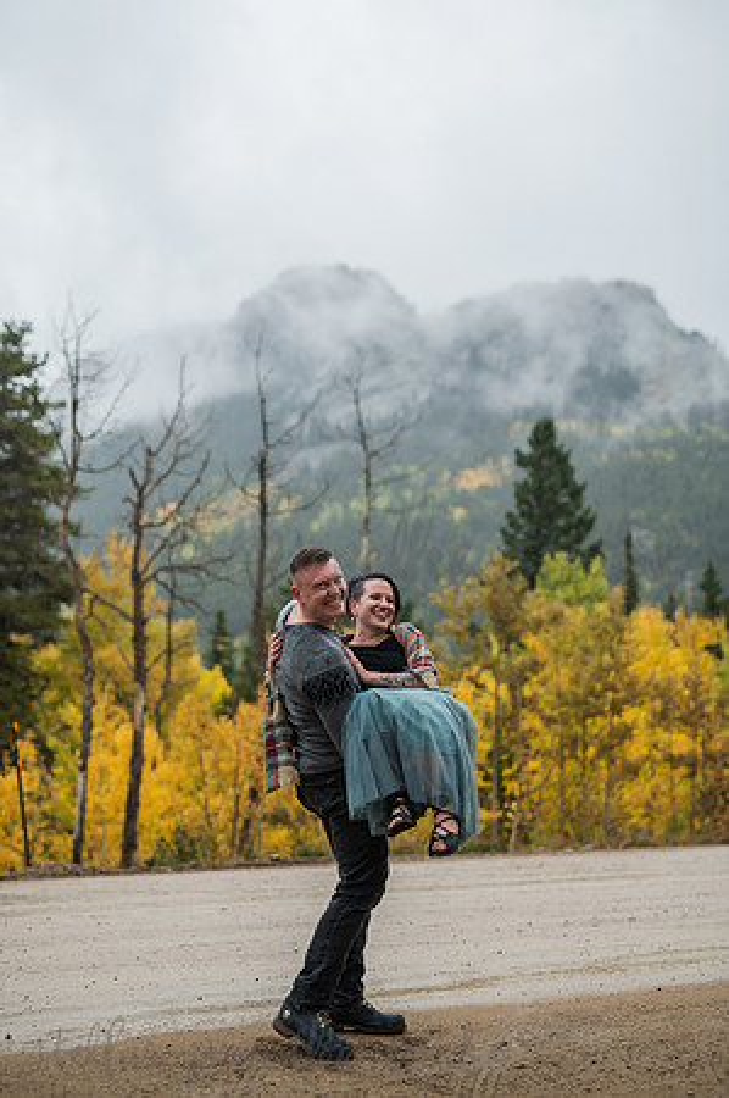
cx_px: 364
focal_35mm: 50
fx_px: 1522
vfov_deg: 39.6
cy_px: 549
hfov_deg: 26.9
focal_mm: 50
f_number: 2.2
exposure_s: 1/250
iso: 320
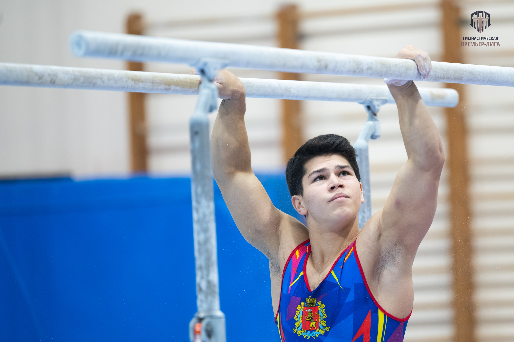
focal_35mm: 262
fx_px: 3731
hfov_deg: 7.9
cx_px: 325
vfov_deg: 5.2
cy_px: 174
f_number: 2.8
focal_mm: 200
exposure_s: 1/1000
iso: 2000
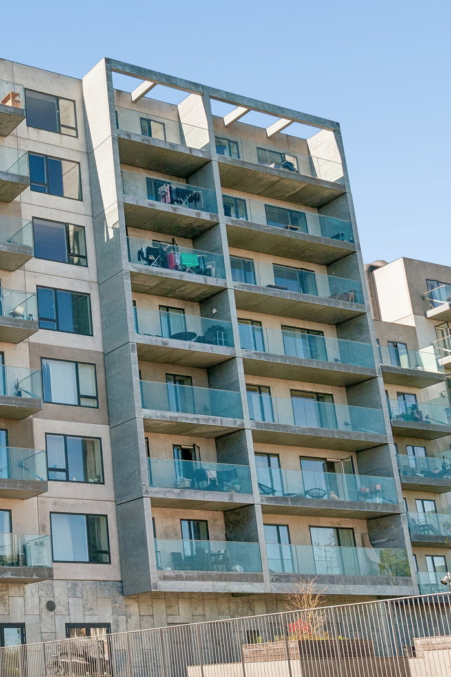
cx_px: -34
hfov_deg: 23.3
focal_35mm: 55
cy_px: 344
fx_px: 1033
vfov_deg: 36.2
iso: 200
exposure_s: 1/400
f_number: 10
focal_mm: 24
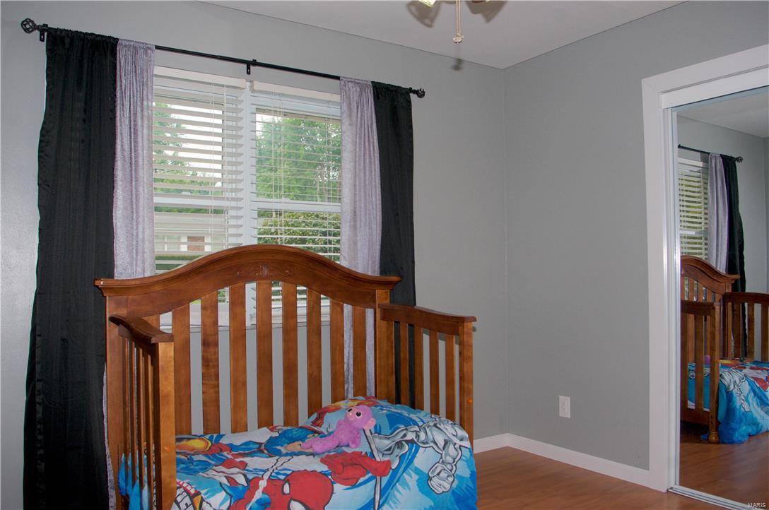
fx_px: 608
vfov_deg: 45.5
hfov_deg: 64.6
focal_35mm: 28
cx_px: 384
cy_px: 255
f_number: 6.3
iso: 200
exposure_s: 1/80
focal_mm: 19
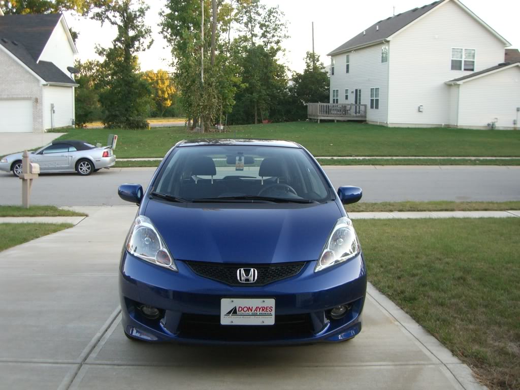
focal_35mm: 38
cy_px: 195
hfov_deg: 49.0
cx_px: 260
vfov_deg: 37.7
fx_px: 571
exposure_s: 1/125
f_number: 2.7
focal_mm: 6.2
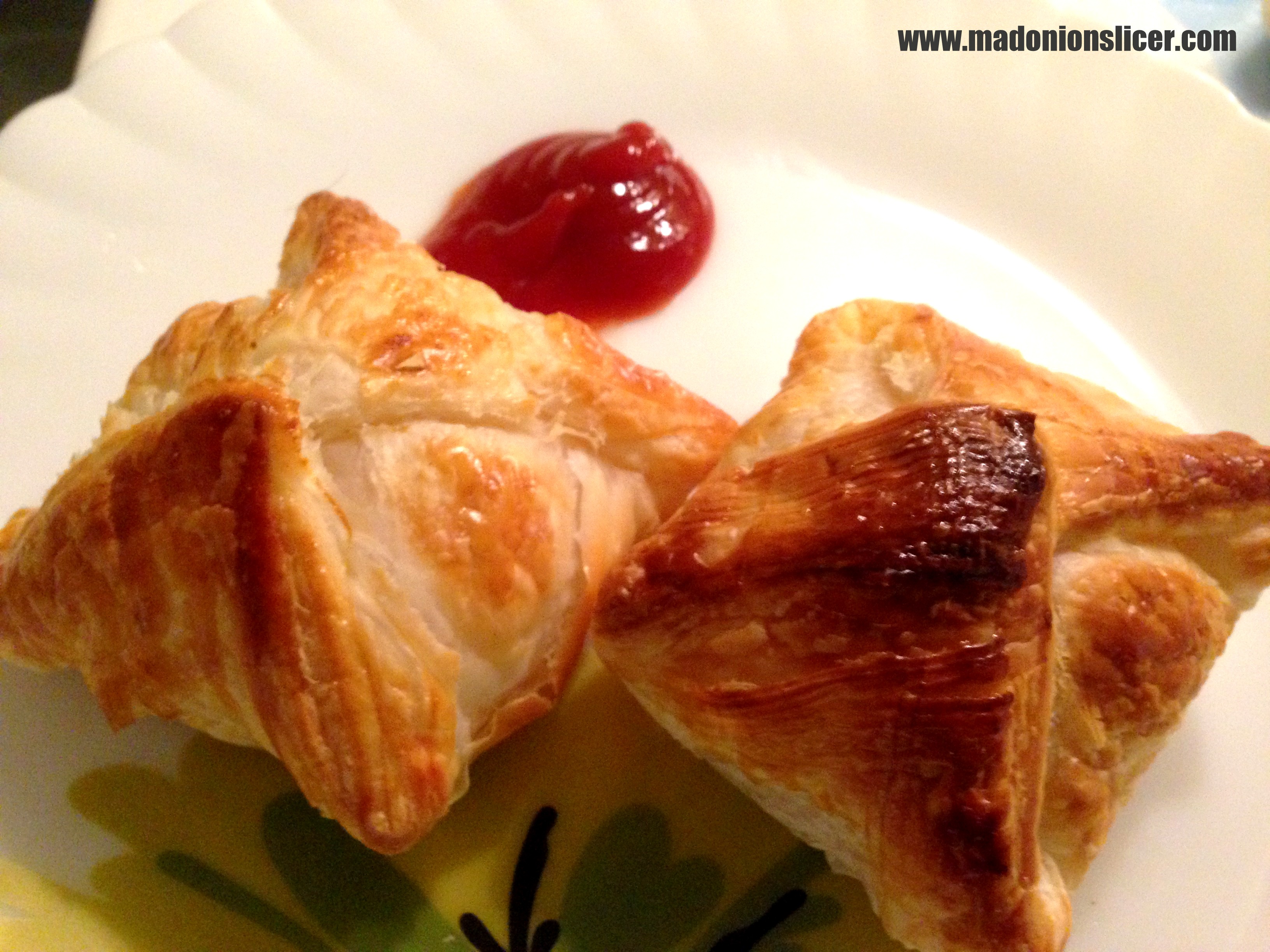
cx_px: 635
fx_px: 1211
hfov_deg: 55.4
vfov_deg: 42.9
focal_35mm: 33
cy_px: 476
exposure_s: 1/15
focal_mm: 4.12
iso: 400
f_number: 2.4
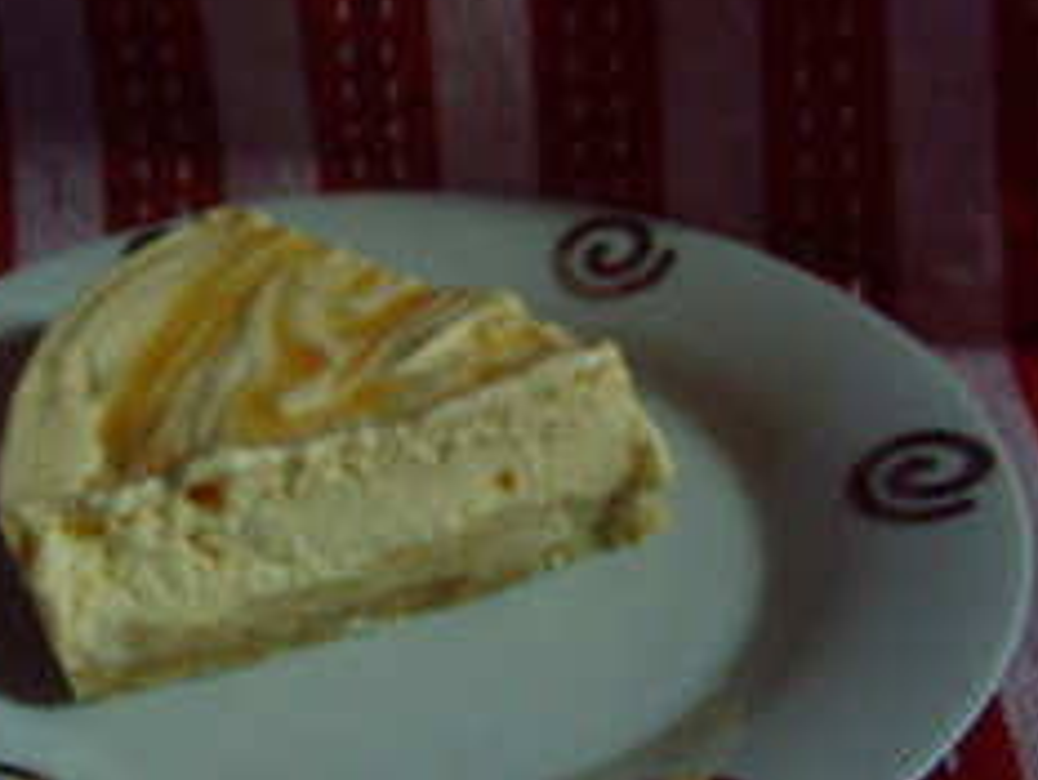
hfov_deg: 31.8
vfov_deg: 24.4
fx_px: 1800
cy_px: 421
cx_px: 303
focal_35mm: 60
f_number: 3.5
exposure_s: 1/45
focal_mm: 6.6
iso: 200
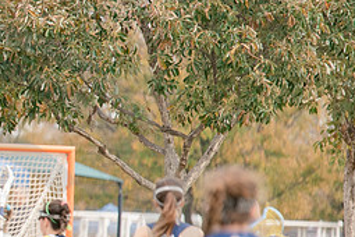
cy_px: 226
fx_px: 9190
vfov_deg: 1.5
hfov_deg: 2.2
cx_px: -469
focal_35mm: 932
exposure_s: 1/1250
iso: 280
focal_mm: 200
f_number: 2.8
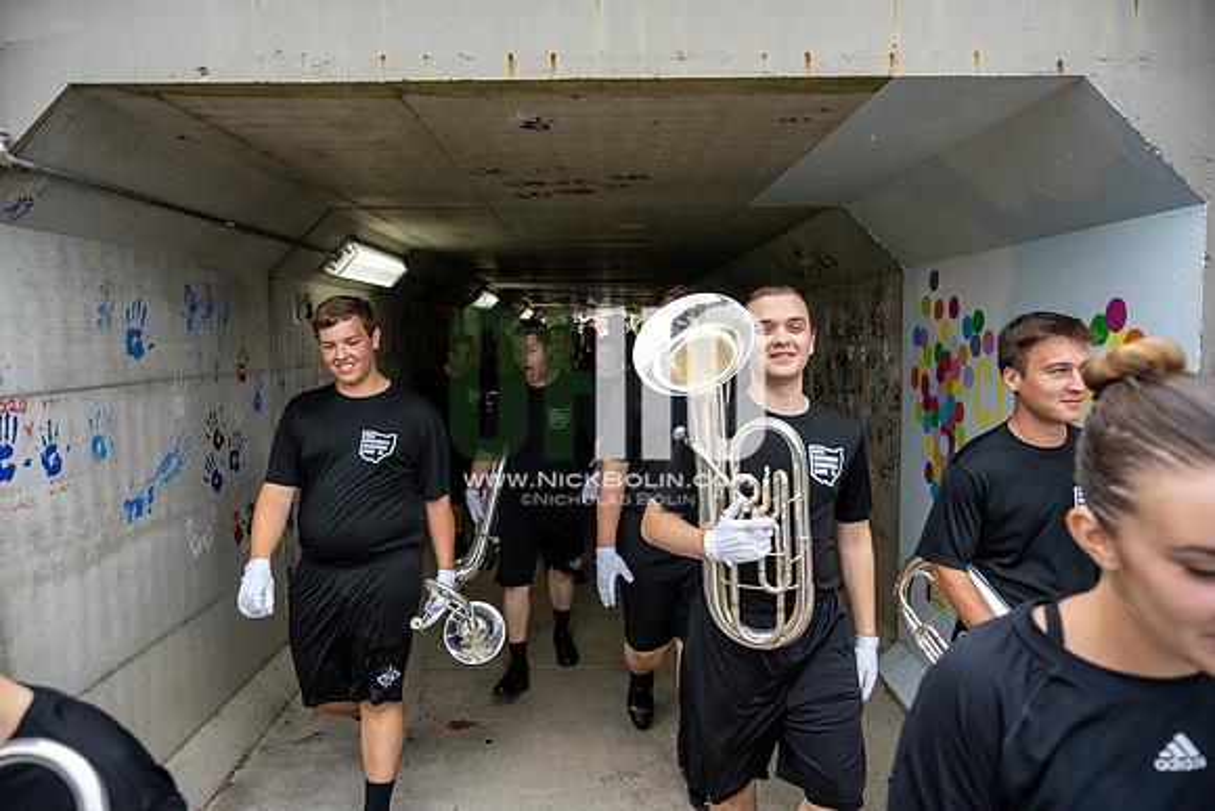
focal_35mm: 24
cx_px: 608
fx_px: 810
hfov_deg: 73.7
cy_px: 406
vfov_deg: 53.2
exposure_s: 1/800
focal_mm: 24
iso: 800
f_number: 4
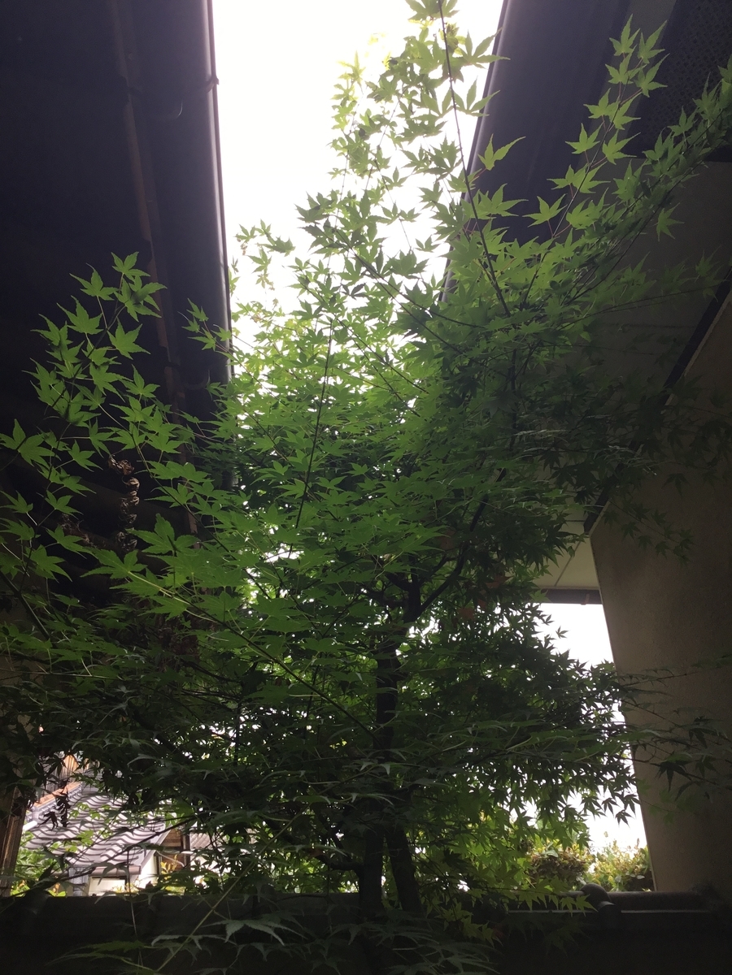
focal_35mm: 31
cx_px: 366
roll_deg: +1.6
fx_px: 874
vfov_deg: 58.4
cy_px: 488
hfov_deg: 45.4
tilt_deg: +32.5
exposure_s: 1/120
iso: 25
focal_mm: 3.3
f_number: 2.4
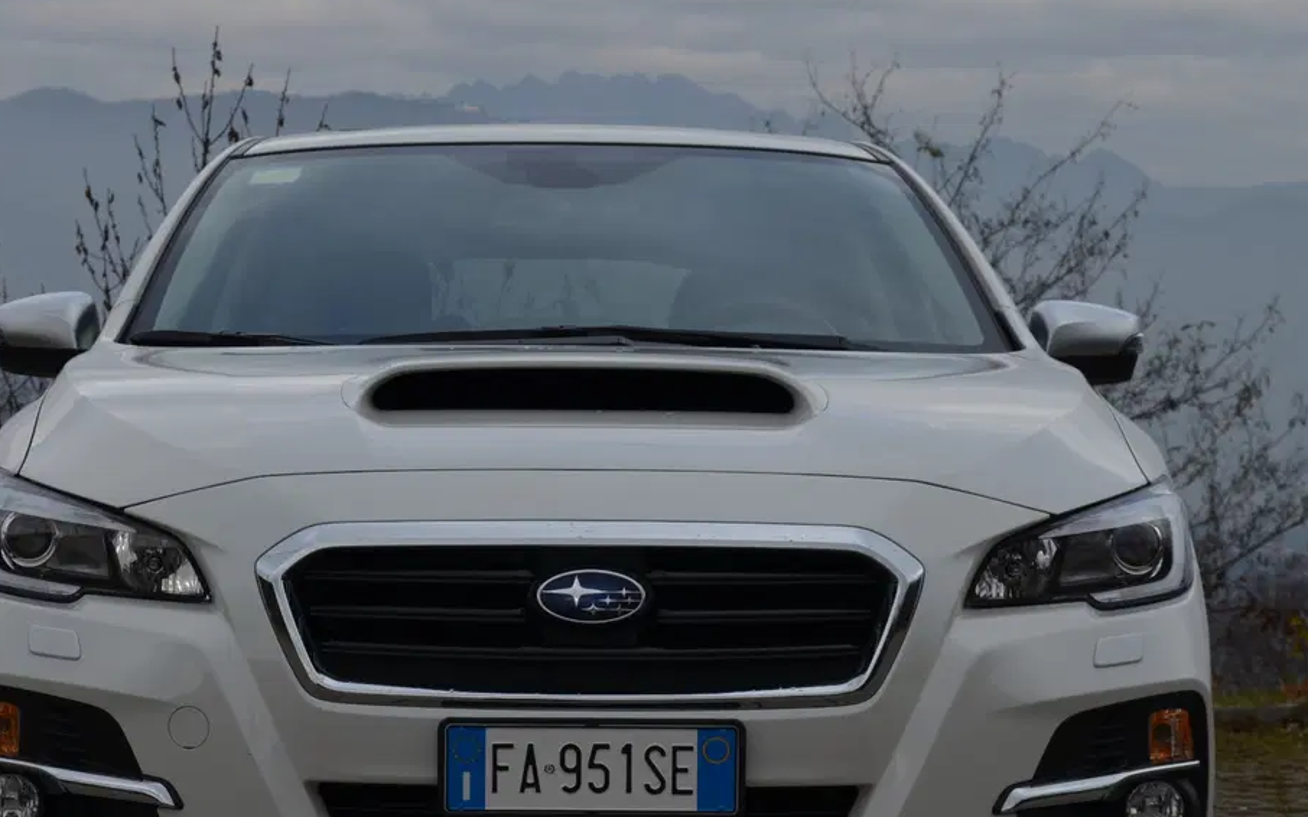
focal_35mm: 97
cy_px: 542
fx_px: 3457
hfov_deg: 21.4
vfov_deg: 13.5
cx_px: 547
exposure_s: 1/250
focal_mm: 48
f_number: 8
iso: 180
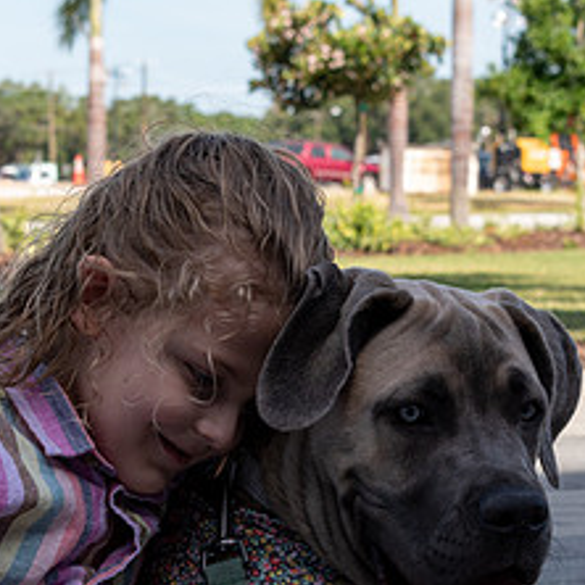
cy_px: 503
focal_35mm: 142
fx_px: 2715
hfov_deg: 12.3
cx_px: 306
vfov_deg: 12.2
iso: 200
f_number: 8
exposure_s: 1/250
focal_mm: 55
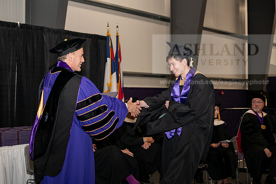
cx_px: 138
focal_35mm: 70
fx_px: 537
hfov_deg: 28.8
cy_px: 92
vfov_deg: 19.5
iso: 1600
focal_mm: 70
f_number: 5.6
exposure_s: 1/200
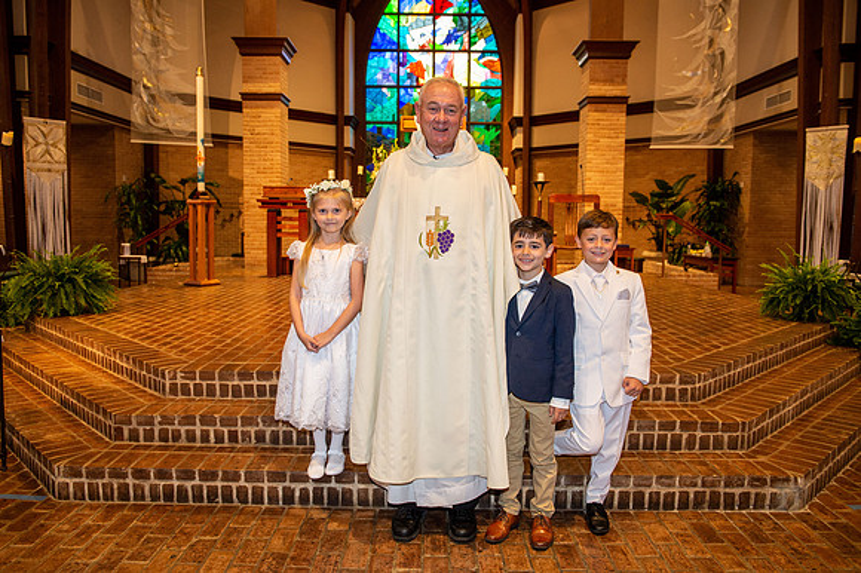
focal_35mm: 28
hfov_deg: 65.5
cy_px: 286
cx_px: 430
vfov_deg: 46.4
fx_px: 669
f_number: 4.5
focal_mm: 28
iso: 1600
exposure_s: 1/125
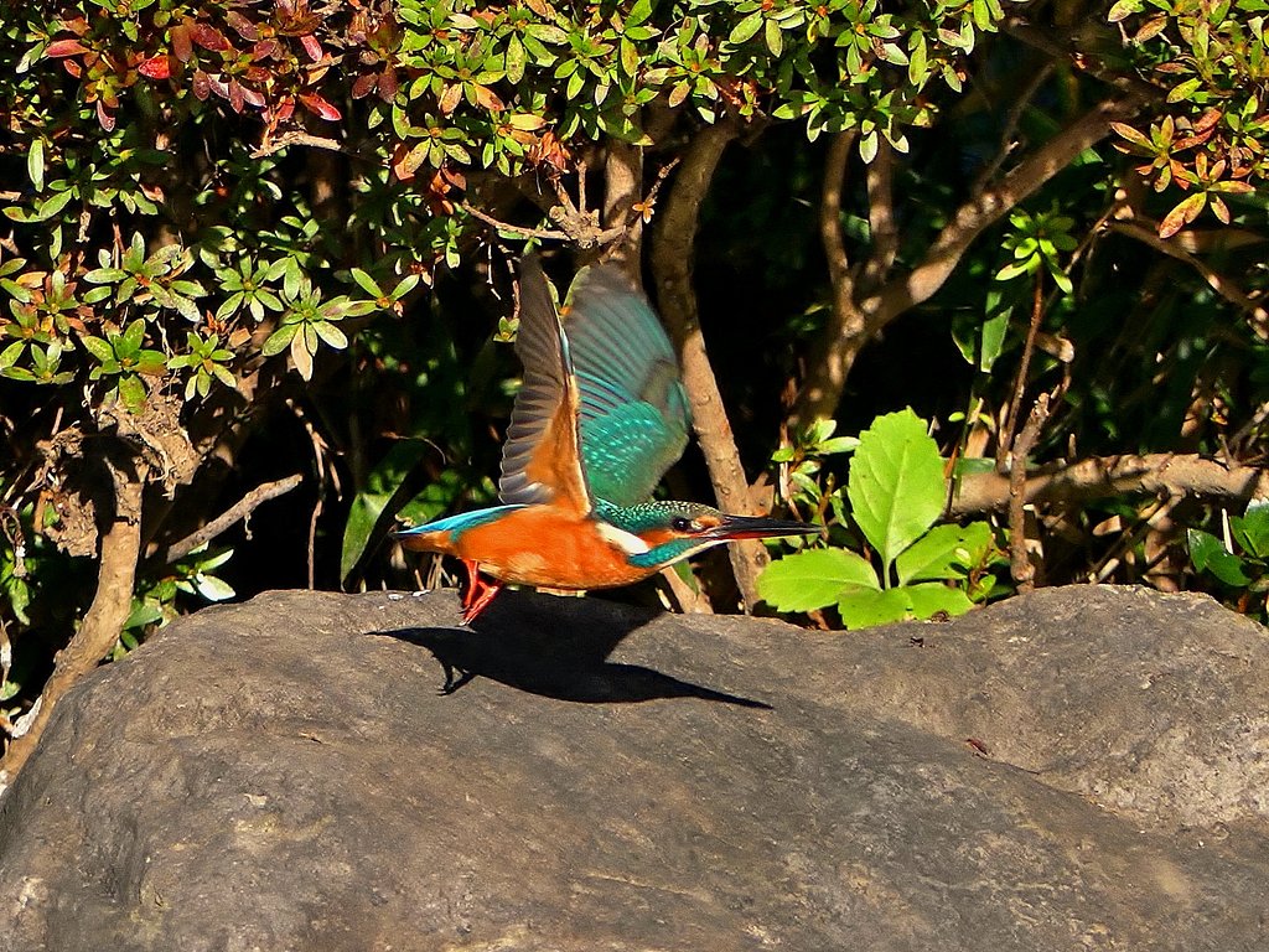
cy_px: 476
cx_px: 634
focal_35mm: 108
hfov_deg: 18.2
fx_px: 3959
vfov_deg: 13.7
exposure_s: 1/2000
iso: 160
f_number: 2.8
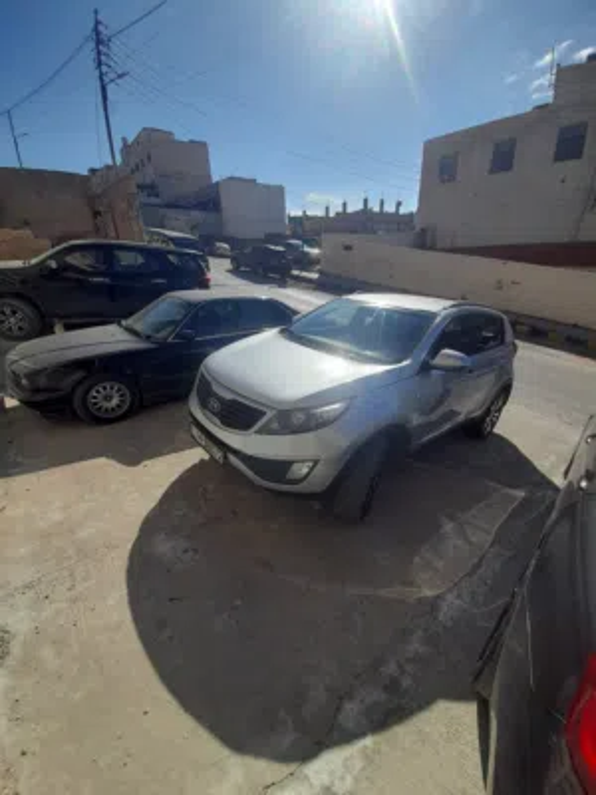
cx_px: 298
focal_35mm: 13
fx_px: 298
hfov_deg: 89.9
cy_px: 398
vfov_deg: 106.2
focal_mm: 1.42
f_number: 2.2
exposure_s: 1/2222
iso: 40
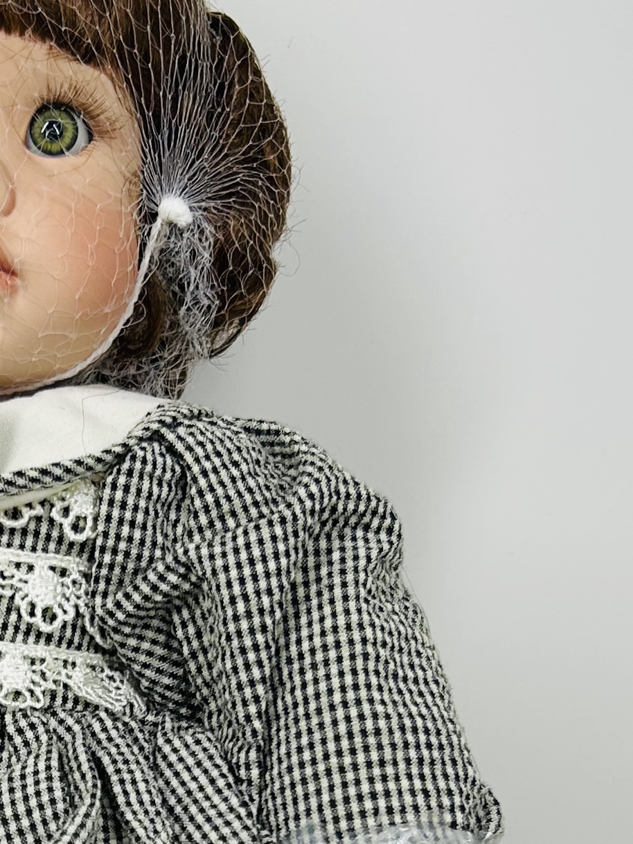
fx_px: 2097
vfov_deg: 21.5
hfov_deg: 16.7
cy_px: 946
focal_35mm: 86
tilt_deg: -20.7
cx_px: -25
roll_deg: +1.9
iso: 50
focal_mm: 5.7
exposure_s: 1/743
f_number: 1.5
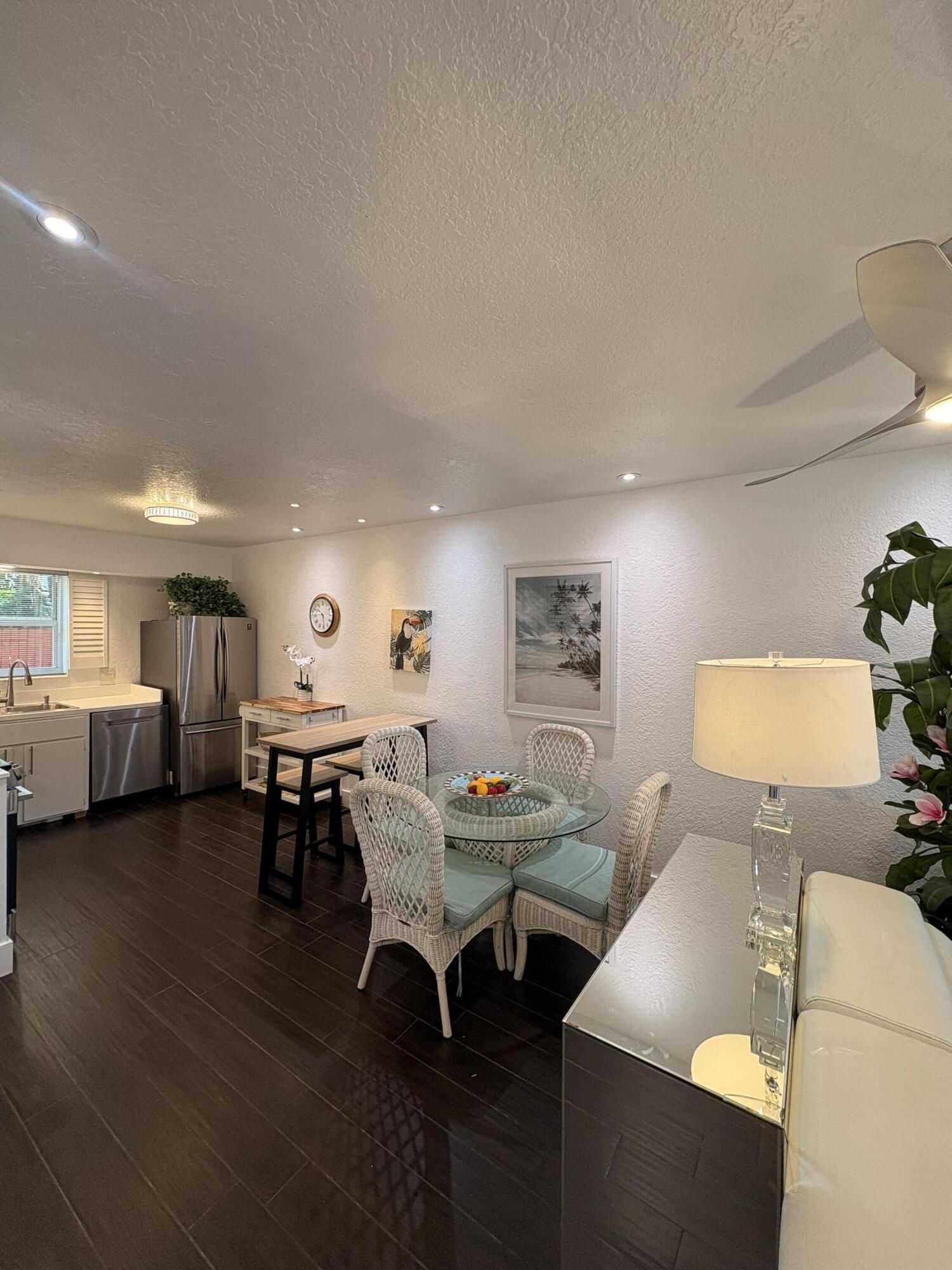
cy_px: 635
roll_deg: -1.2
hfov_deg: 85.7
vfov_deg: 102.1
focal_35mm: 14
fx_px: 513
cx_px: 476
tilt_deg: +0.0
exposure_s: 1/120
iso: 125
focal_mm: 2.22
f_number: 2.2
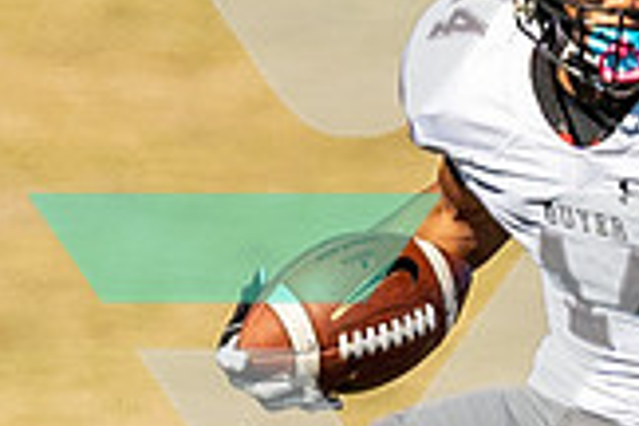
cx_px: 780
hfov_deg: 0.8
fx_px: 43129
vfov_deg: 0.6
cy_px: 236
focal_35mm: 2430
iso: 400
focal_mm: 200
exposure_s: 1/3200
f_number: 3.2
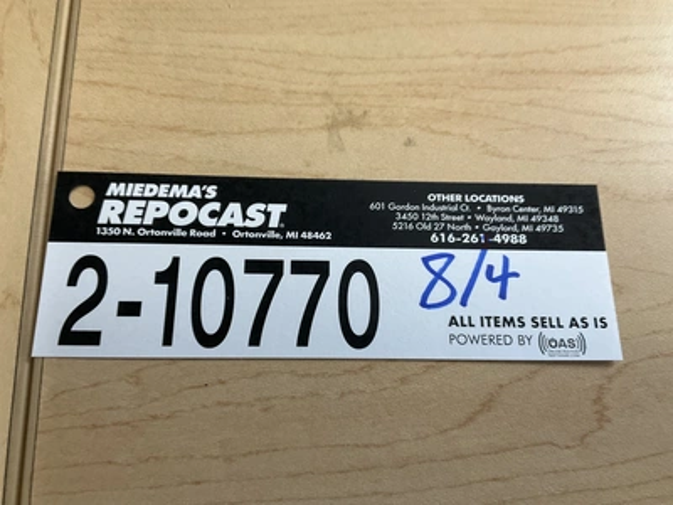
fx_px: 564
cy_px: 252
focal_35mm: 29
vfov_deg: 48.2
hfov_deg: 61.7
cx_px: 336
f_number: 1.8
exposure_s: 1/80
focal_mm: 3
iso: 64
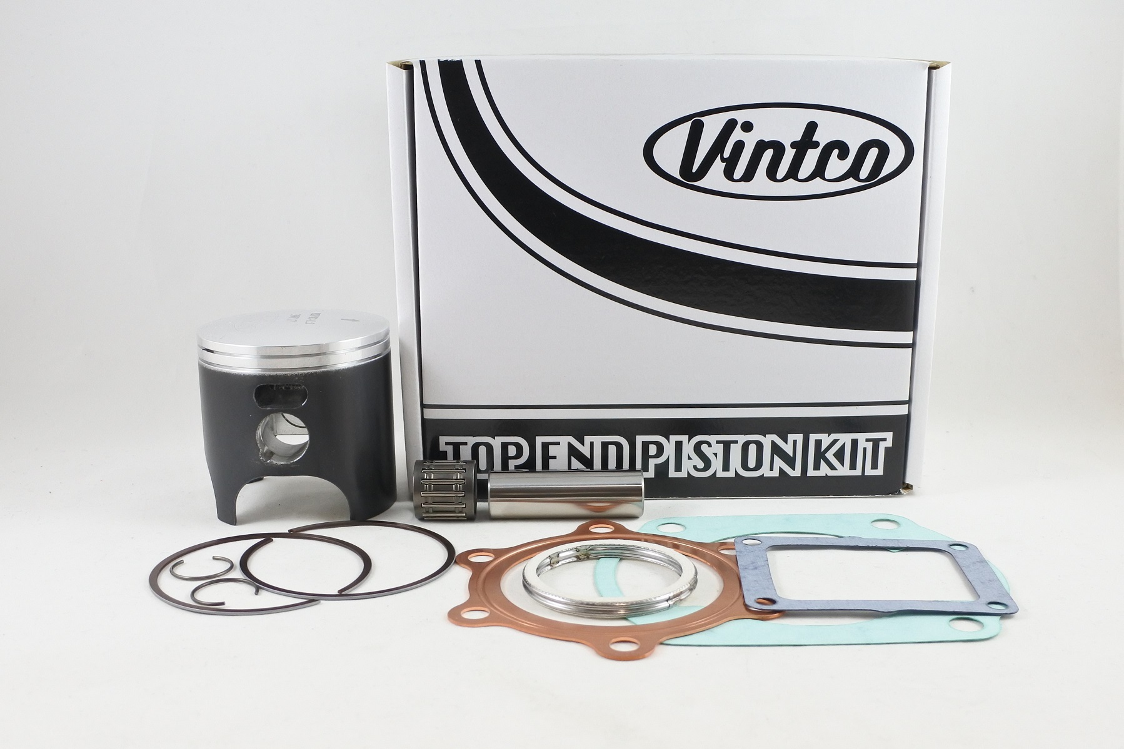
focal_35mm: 27
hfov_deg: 67.4
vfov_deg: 47.9
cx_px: 562
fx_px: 843
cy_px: 374
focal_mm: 10
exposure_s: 1/125
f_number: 3.5
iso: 400
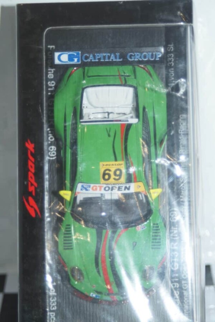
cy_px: 161
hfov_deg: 13.0
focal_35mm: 105
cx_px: 108
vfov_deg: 19.5
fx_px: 941
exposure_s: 1/80
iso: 500
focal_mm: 70
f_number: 5.6
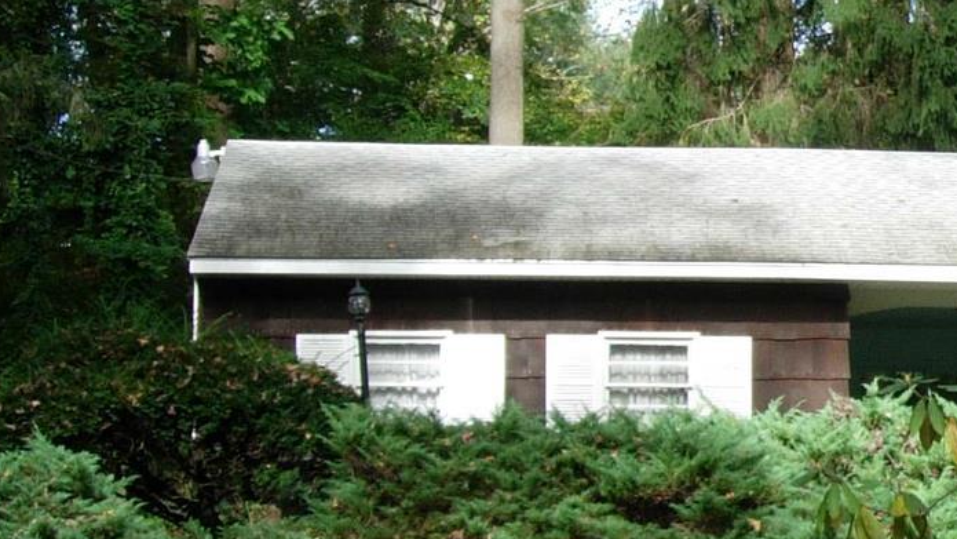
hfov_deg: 16.6
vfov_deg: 9.9
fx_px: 3096
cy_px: 374
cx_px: 1241
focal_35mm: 122
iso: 64
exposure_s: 1/373
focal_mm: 7.8
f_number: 2.8
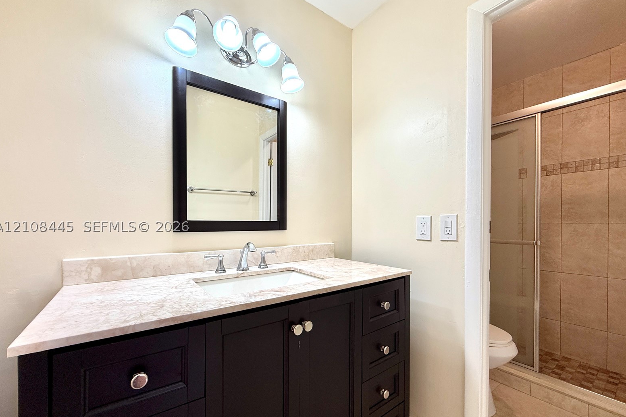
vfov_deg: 77.2
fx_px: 261
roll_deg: +0.5
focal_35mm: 15
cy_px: 226
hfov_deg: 100.4
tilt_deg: -0.9
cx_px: 313
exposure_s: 1/120
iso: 125
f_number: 2.2
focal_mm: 2.22
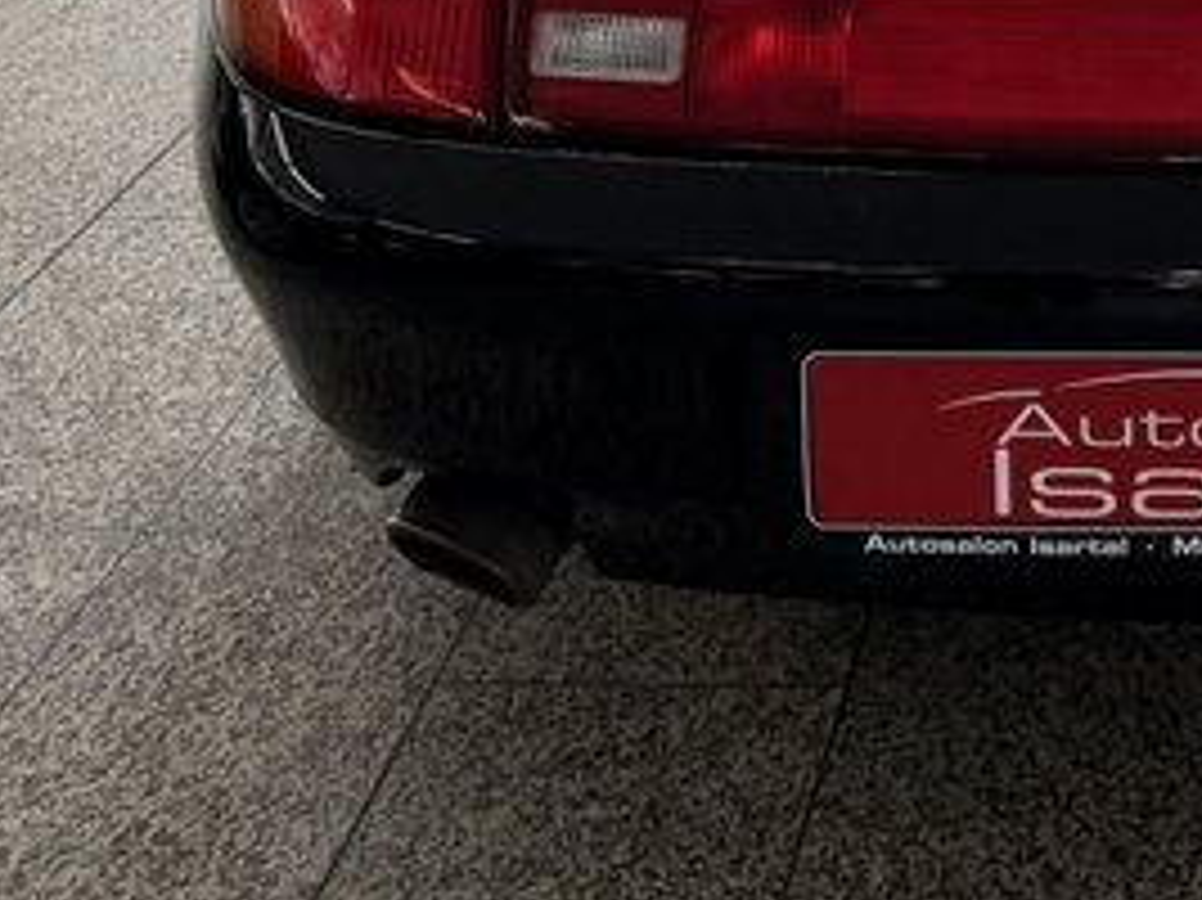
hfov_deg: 26.0
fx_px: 2395
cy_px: -315
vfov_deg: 19.4
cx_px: 1328
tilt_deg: -16.3
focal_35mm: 69
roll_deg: +0.3
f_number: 1.78
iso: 160
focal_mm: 6.76
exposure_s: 1/100
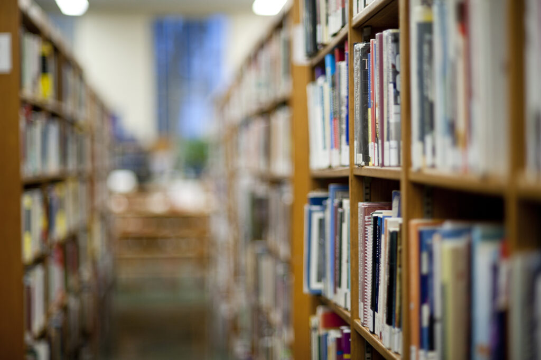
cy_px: 180
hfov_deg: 23.9
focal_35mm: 85
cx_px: 270
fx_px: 1276
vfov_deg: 16.0
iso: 800
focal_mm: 85
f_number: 1.8
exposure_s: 1/125
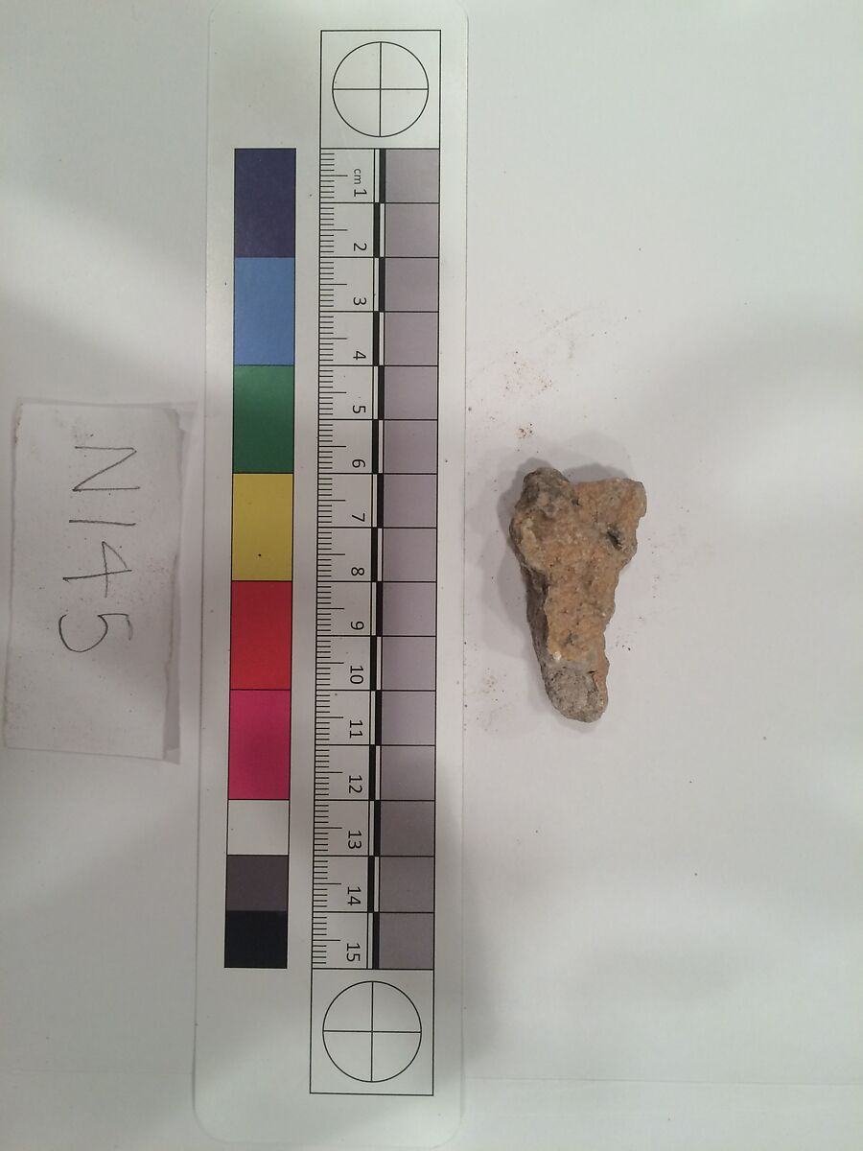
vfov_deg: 61.7
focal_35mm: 29
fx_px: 964
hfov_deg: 48.2
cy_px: 576
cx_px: 432
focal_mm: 4.15
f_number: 2.2
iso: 40
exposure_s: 1/40
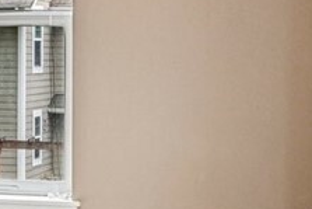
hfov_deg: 12.6
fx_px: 1318
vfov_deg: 9.0
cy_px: 34
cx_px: -209
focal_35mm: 152
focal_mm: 20
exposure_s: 1/30
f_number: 8
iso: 400
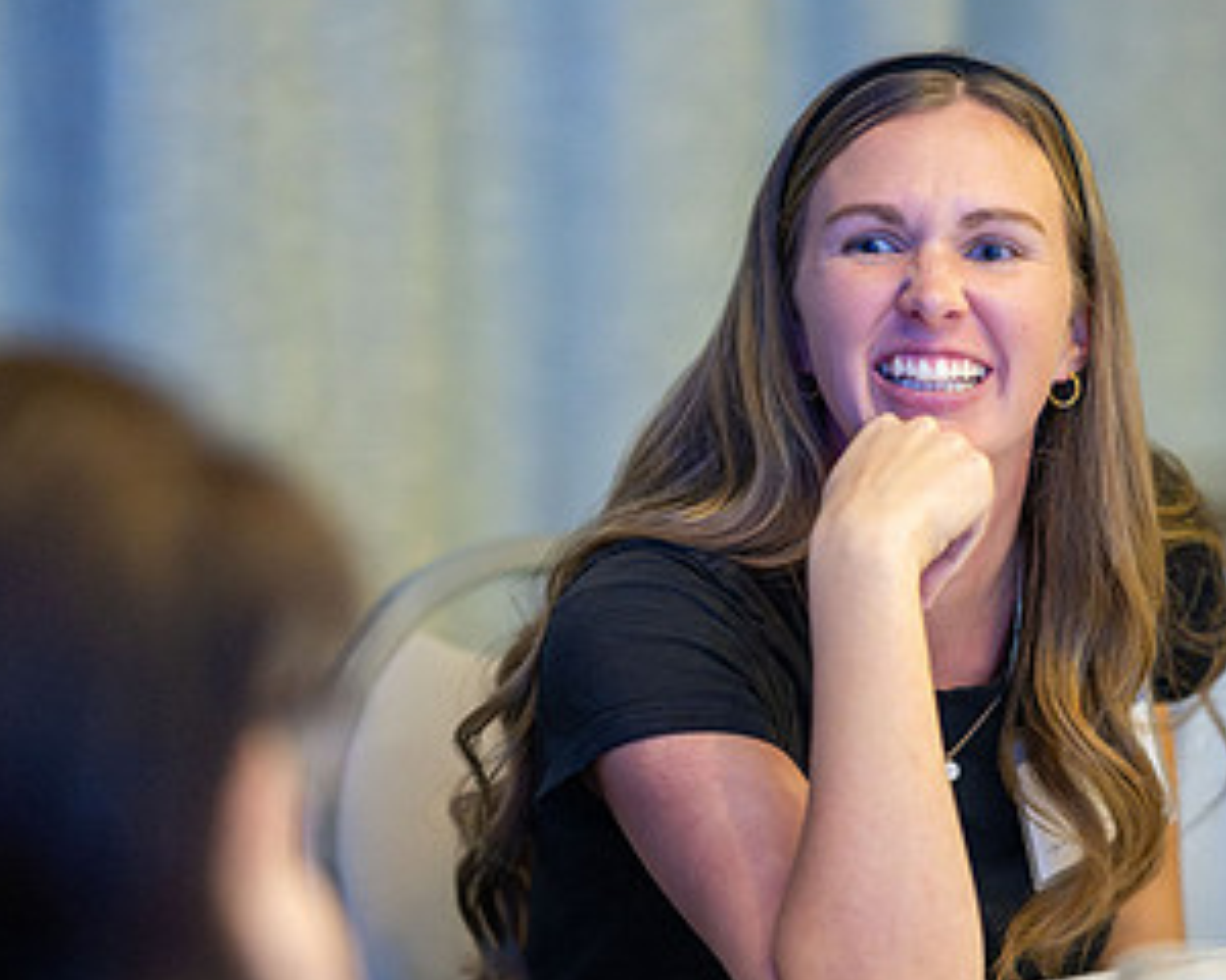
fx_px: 7330
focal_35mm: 202
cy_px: 588
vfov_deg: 7.7
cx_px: 611
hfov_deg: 9.6
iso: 6400
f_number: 1.4
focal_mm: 105
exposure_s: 1/500
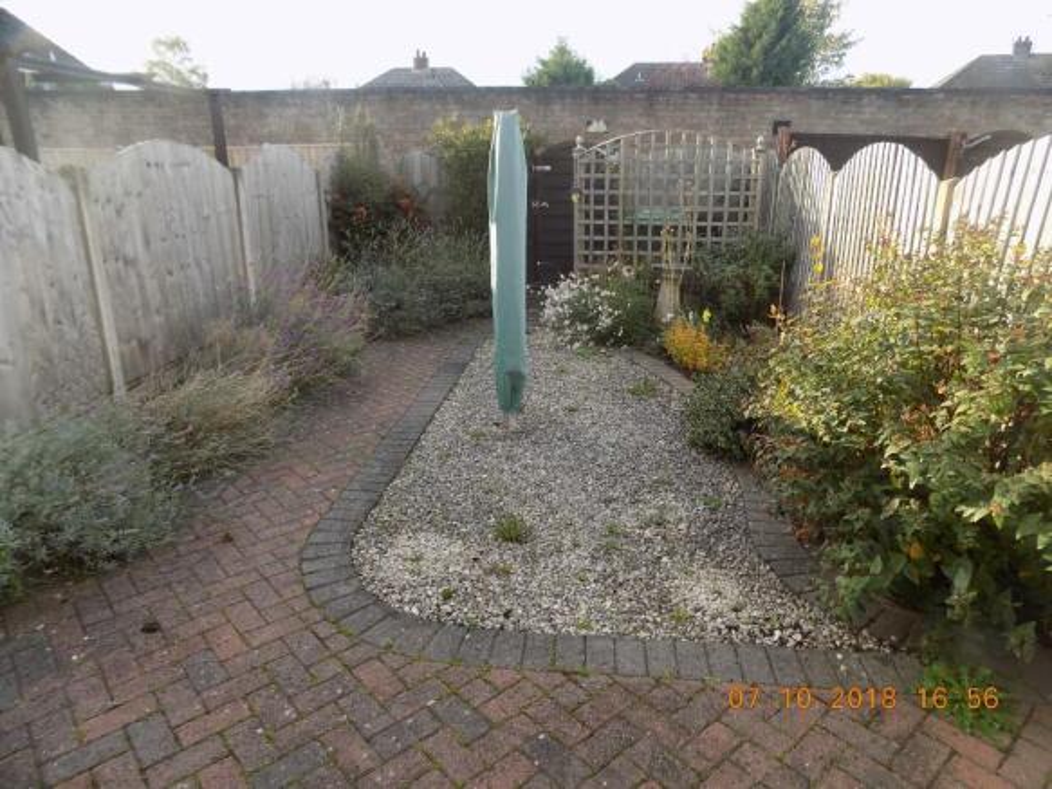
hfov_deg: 73.9
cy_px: 394
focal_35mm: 23
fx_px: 699
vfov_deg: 58.9
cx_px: 526
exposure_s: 1/125
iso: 80
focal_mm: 4
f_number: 3.1
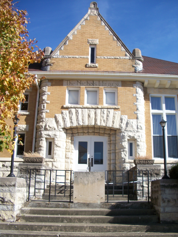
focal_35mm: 35
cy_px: 118
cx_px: 89
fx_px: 240
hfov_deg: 40.7
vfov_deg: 52.6
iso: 80
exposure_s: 1/800
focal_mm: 6.3
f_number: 3.1
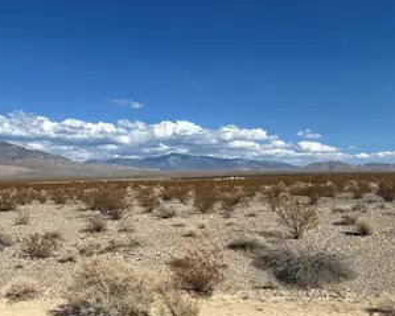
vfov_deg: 43.3
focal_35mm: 34
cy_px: 173
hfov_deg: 52.1
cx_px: 139
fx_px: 397
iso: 50
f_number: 1.6
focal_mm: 5.96
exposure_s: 1/6711
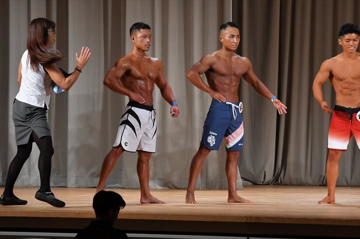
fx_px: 2169
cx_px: 180
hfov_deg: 9.5
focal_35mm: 217
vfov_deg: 6.3
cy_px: 120
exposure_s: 1/400
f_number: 5.6
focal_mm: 145
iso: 3600
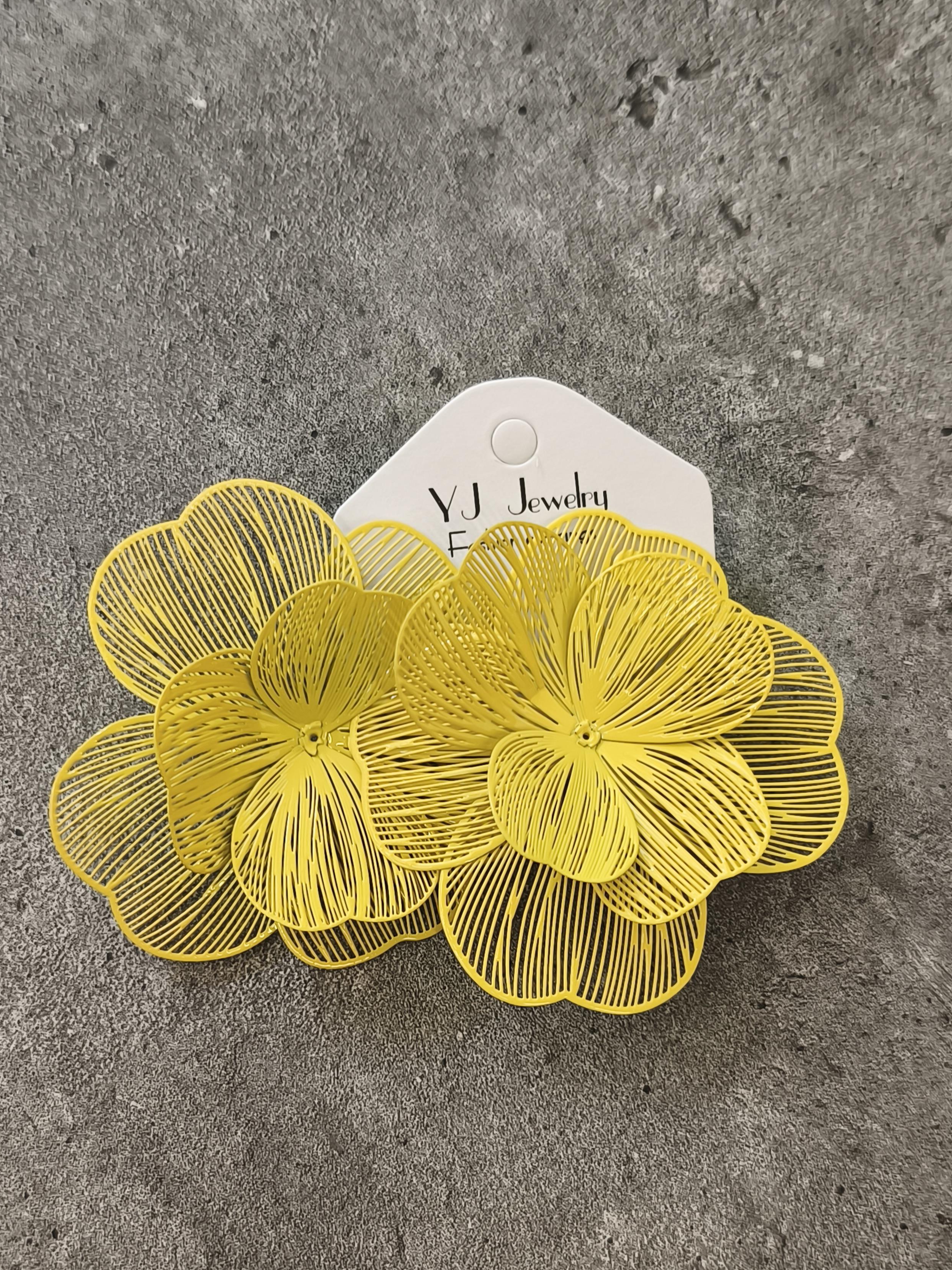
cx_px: 447
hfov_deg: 33.6
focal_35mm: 43
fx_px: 1577
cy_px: 779
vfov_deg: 43.6
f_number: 1.7
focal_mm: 5.35
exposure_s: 1/100
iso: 160
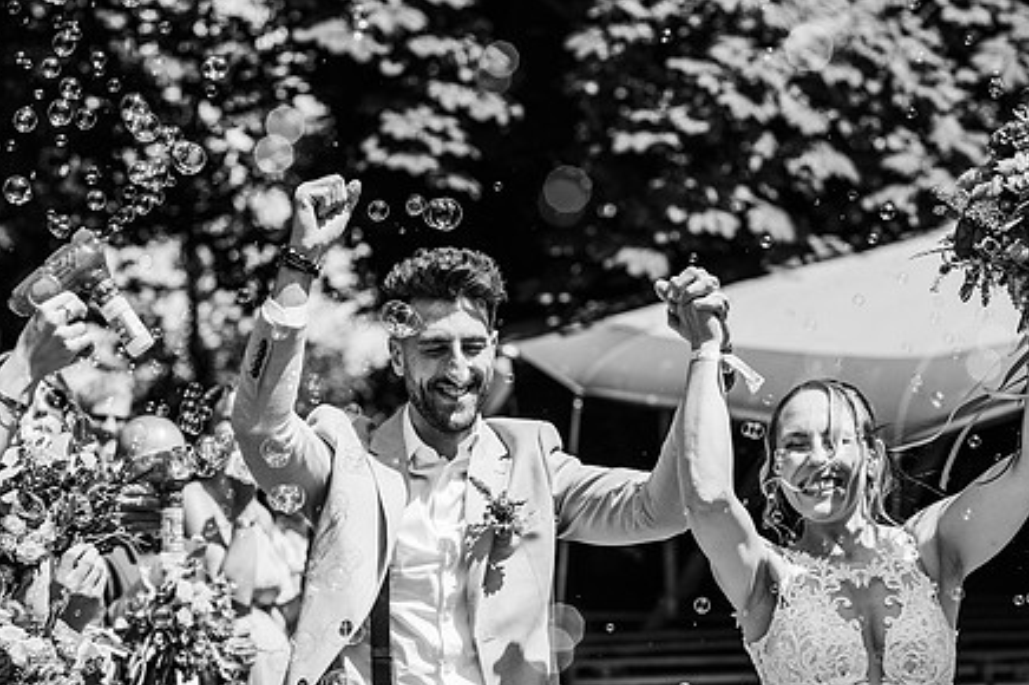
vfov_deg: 12.1
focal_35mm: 113
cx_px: 574
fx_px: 3227
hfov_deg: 18.1
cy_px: 409
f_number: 4
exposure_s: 1/1250
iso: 100
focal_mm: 85
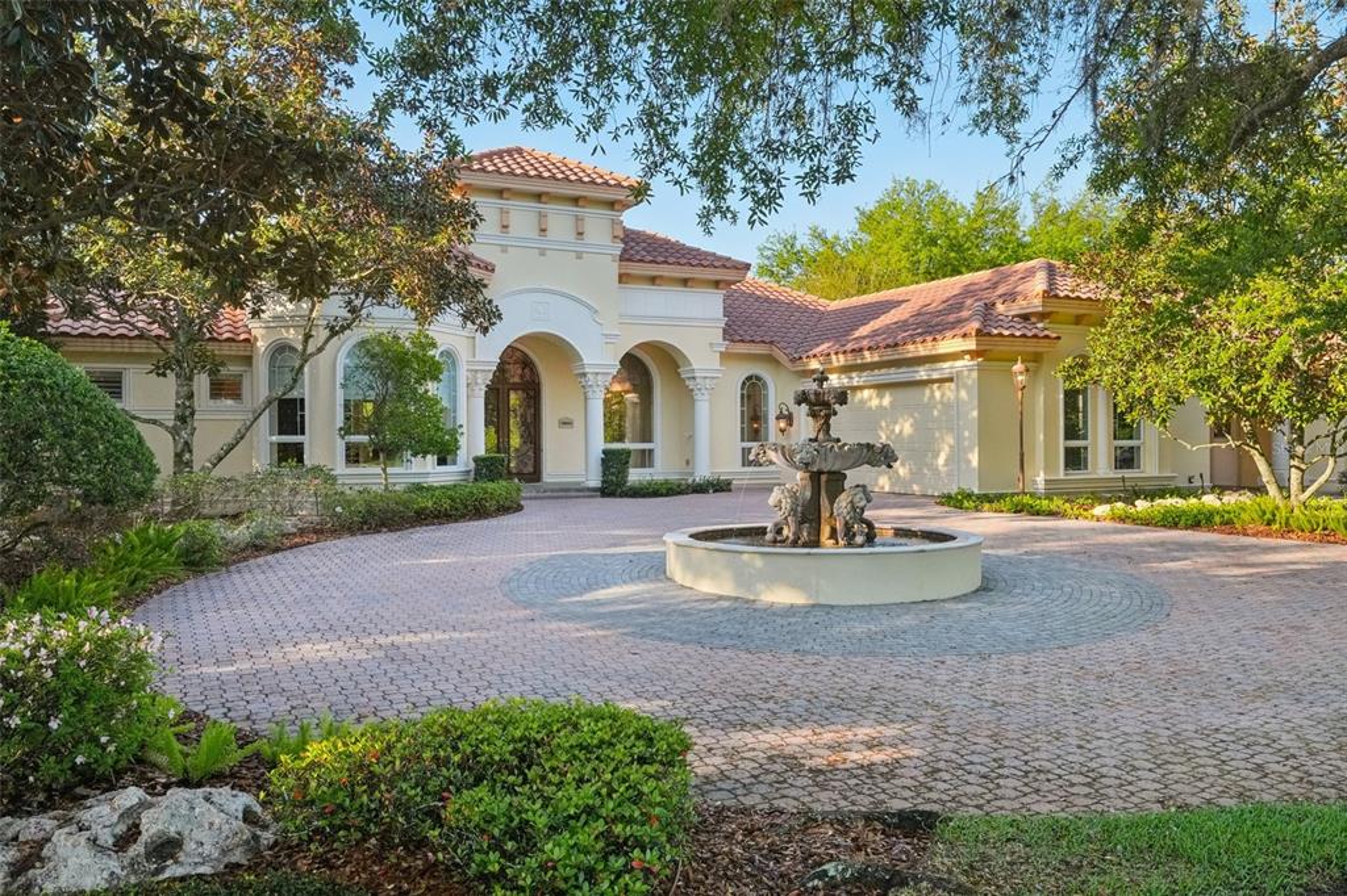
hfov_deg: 65.5
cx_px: 674
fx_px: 1047
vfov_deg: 46.4
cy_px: 448
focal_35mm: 28
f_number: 8
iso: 800
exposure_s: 1/640
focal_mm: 19
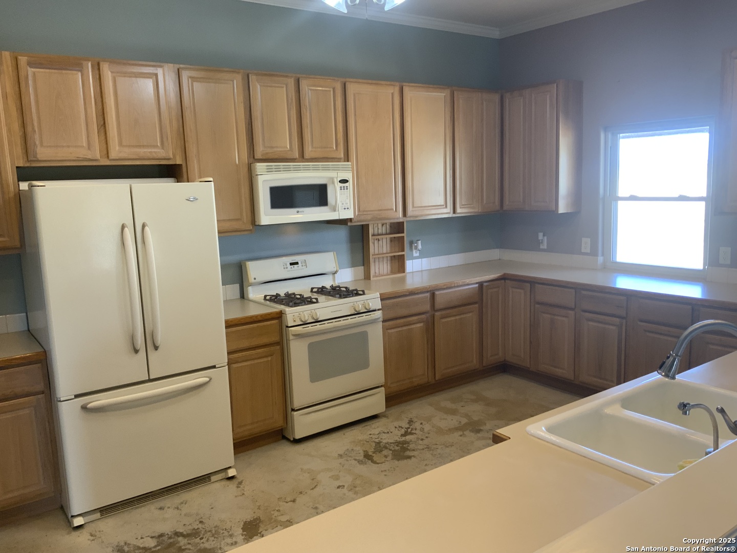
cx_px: 368
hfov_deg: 61.7
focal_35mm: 29
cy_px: 276
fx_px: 617
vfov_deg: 48.2
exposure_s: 1/60
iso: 80
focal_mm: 3
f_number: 1.8
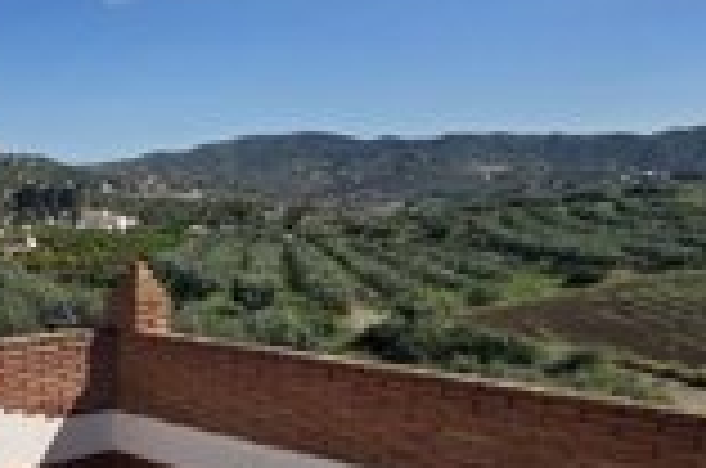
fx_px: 1076
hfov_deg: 33.6
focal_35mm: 55
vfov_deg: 23.5
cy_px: 464
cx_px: 22
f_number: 1.7
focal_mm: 6.3
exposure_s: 1/1453
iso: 12
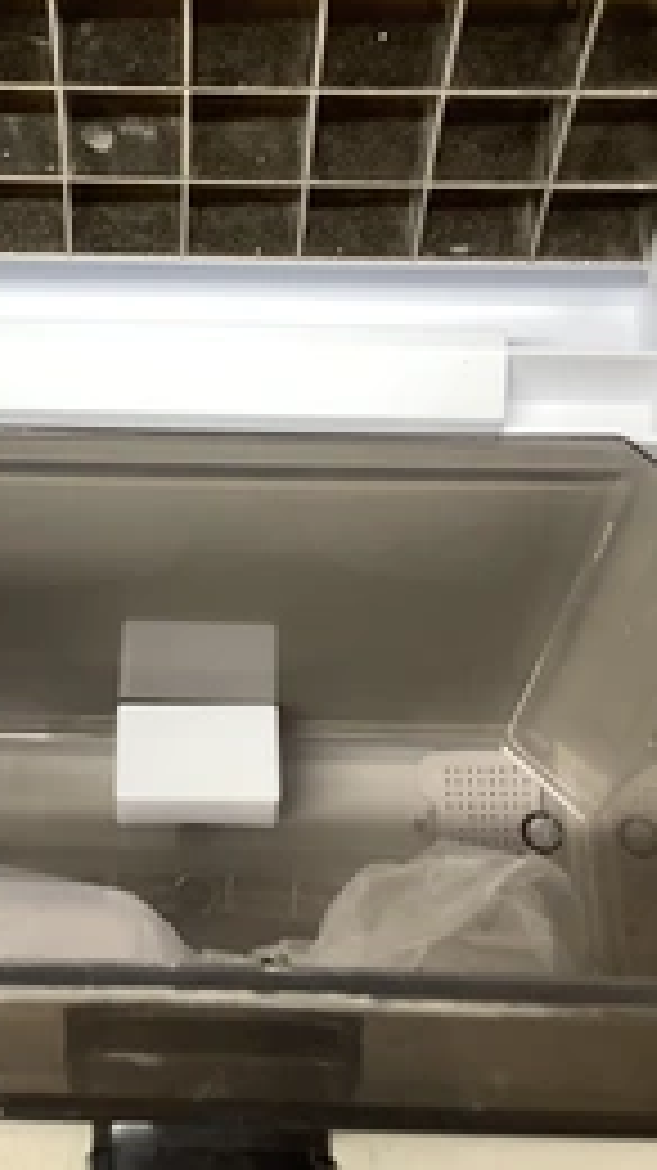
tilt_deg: -60.2
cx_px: 153
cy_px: 513
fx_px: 1613
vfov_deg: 39.8
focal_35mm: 52
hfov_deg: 22.8
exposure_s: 1/60
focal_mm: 3.3
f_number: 2.4
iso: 80
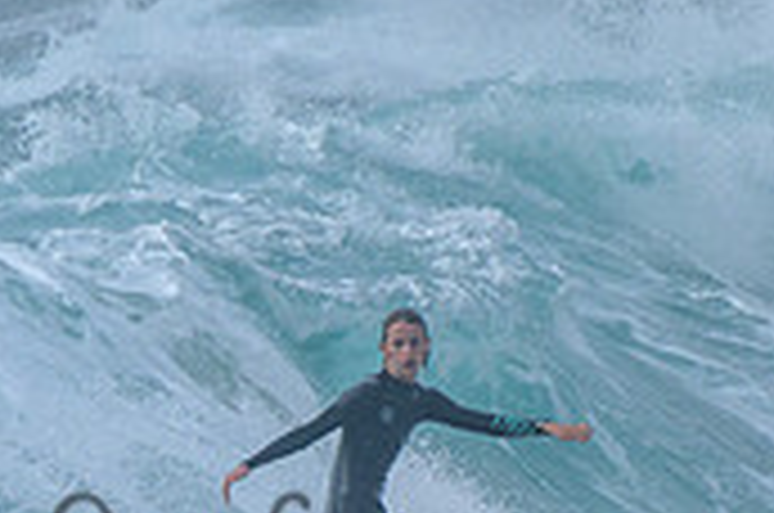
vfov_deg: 0.7
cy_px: 440
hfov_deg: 1.1
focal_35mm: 1861
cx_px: 399
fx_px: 39937
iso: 500
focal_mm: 400
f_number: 9
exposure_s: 1/2000
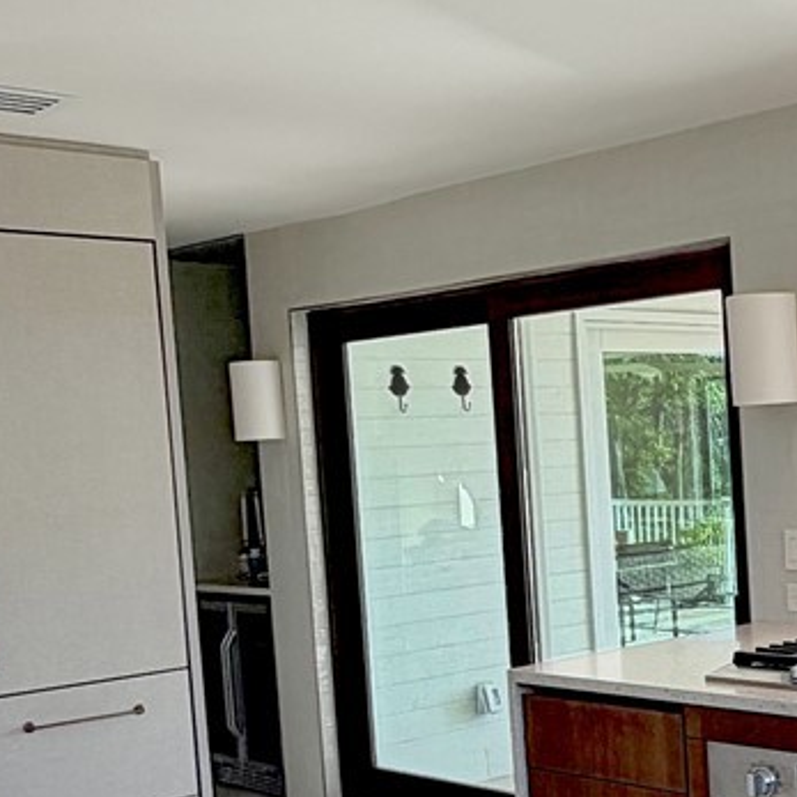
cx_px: 891
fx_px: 1485
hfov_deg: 27.3
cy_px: 549
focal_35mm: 57
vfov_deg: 29.8
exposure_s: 1/121
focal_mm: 2.2
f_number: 2.2
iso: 50
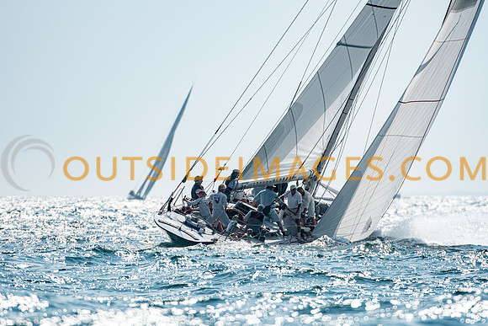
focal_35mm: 623
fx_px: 8449
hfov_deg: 3.3
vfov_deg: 2.2
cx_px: 244
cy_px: 163
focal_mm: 400
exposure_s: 1/5000
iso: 400
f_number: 5.6
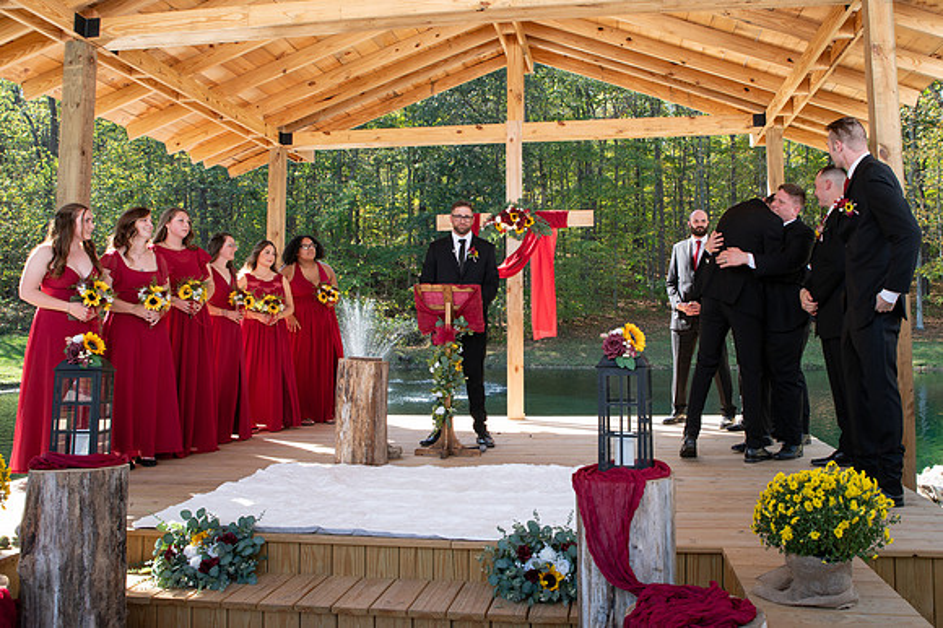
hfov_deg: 65.1
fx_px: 734
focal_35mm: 28
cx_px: 542
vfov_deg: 46.2
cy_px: 273
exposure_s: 1/200
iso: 320
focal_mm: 24
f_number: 7.1
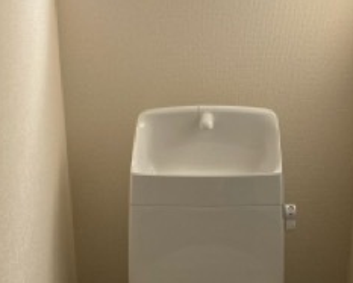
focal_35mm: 75
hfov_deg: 25.4
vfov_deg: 20.0
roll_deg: +2.2
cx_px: 167
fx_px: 785
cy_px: 263
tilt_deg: -26.6
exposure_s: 1/121
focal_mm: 3.99
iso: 64
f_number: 1.8
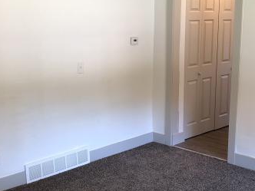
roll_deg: +0.9
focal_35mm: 54
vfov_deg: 27.0
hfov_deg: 35.5
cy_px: 96
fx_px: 398
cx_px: 132
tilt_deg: -10.1
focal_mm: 4
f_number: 1.8
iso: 32
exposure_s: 1/30
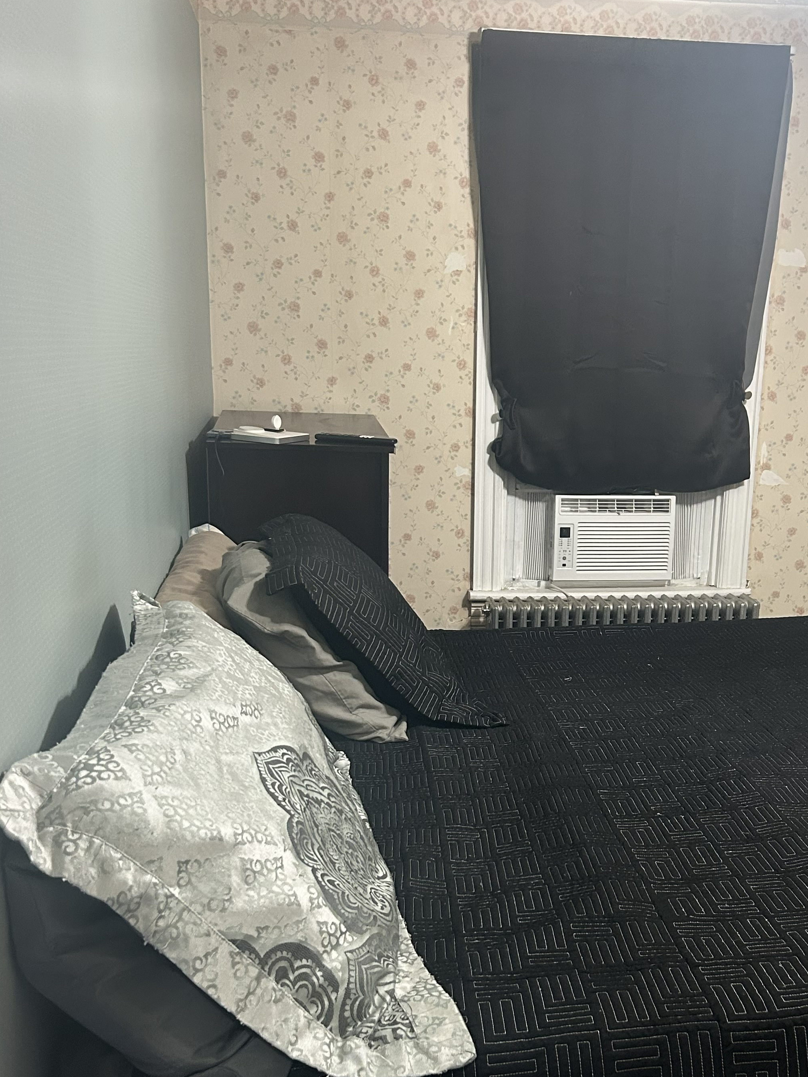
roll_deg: -1.2
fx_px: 1214
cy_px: 669
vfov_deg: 47.5
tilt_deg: -15.1
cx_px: 525
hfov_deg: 36.5
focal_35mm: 39
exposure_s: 1/60
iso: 250
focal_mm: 5.7
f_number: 1.5
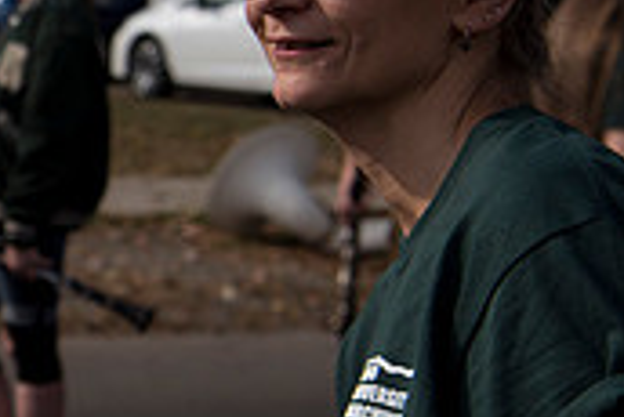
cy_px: 201
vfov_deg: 10.2
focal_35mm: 135
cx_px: -421
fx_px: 2342
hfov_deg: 13.9
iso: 250
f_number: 4.5
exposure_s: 1/1600
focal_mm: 40
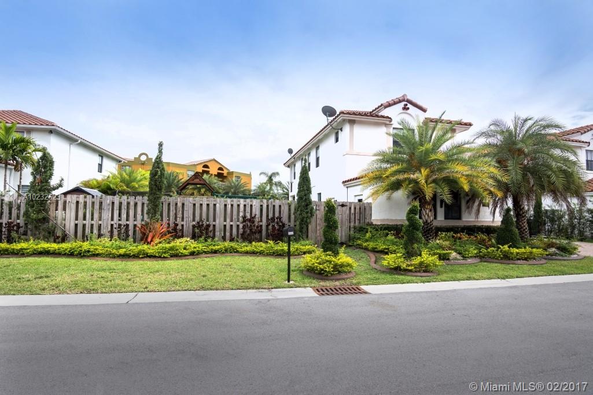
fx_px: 272
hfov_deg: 95.0
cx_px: 296
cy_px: 198
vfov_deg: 72.0
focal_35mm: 16
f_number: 8
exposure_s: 1/500
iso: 160
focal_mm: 11
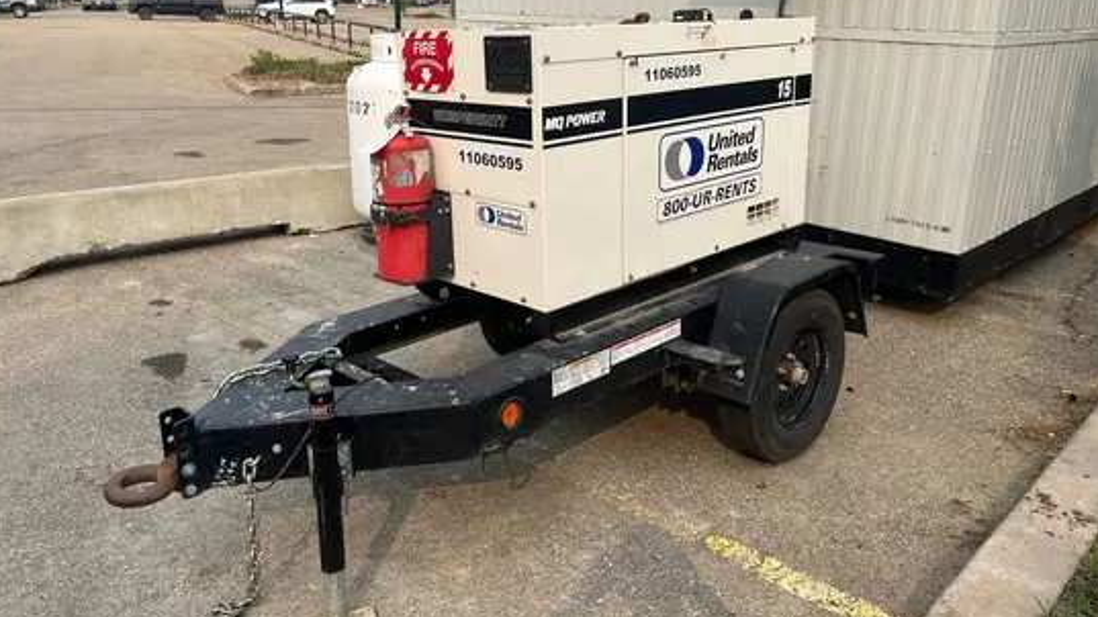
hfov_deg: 66.1
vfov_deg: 39.9
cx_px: 540
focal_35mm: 29
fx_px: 844
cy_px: 234
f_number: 1.6
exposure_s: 1/2967
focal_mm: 5.1
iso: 50
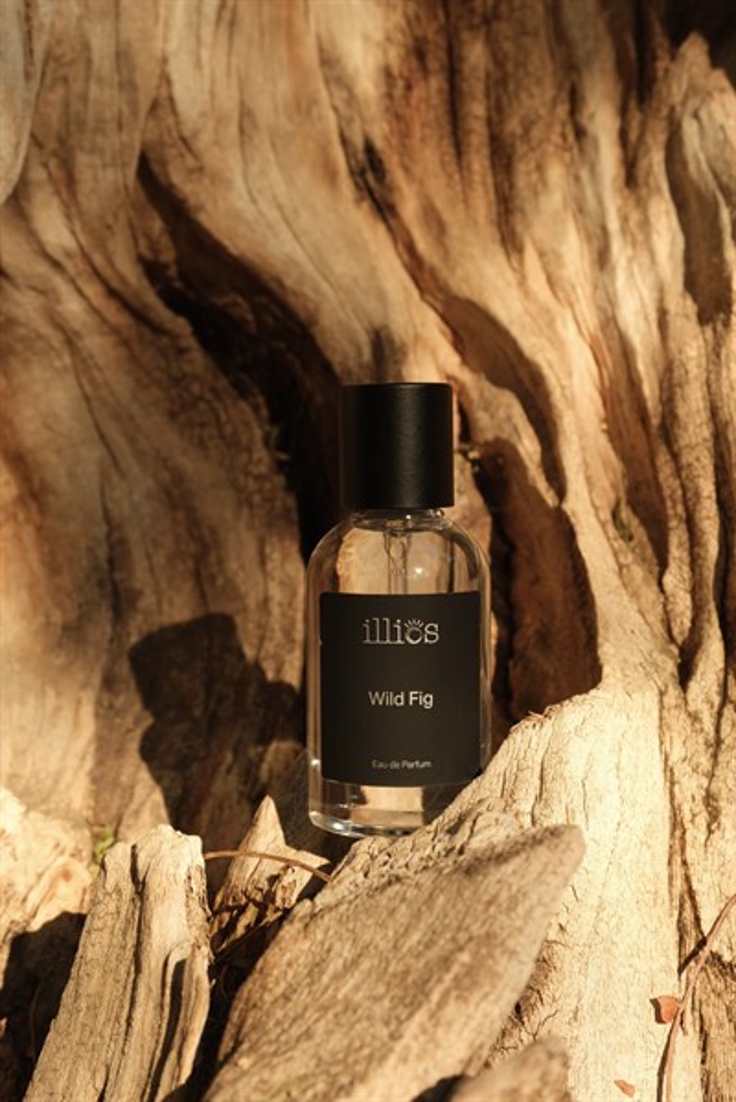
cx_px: 368
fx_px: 1286
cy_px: 551
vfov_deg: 46.4
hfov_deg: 31.9
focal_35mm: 42
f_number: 5.6
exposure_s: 1/220
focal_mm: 27.9
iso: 125
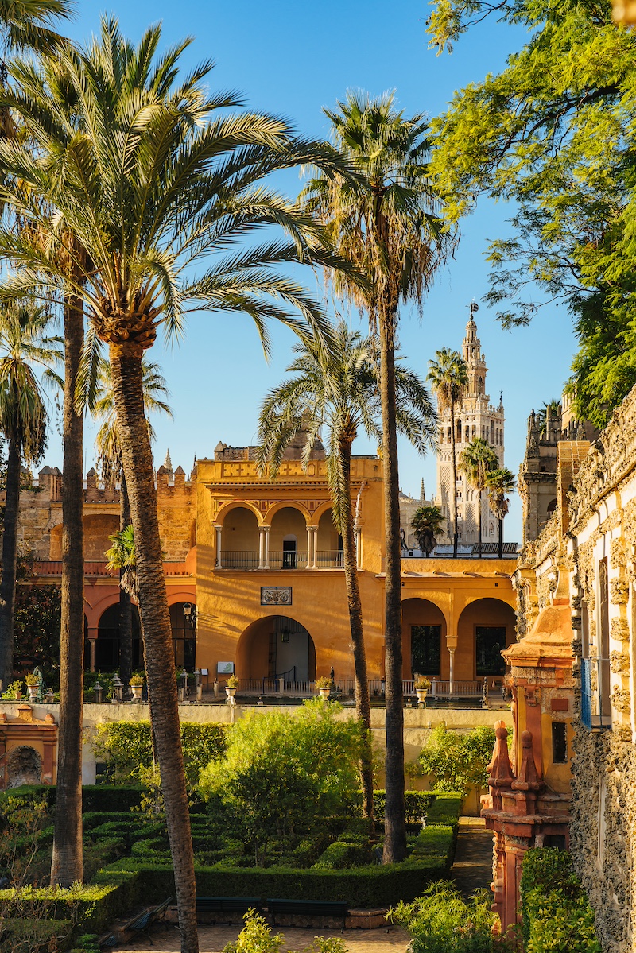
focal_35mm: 51
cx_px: 318
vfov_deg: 38.9
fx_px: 1351
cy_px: 476
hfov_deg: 26.5
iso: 250
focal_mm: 51
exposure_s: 1/320
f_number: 8
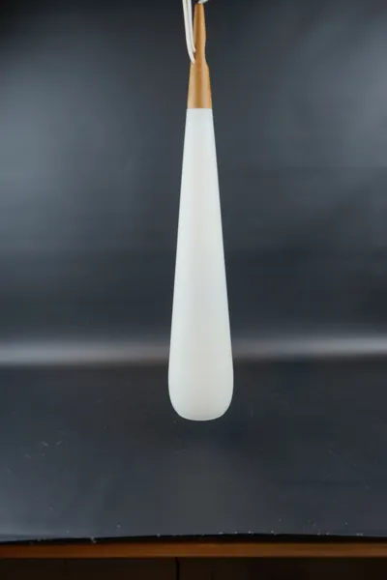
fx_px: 564
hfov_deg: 37.9
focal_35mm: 35
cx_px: 194
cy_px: 290
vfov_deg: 54.4
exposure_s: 1/80
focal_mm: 35
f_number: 4.5
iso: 100
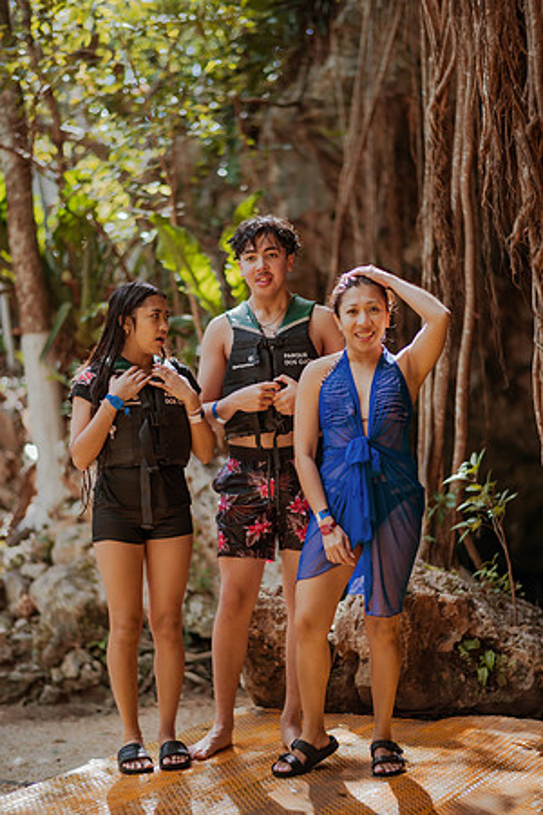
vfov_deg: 34.5
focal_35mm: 58
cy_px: 408
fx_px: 1312
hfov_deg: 23.4
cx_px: 272
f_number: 1.4
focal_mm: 58
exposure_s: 1/1000
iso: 250
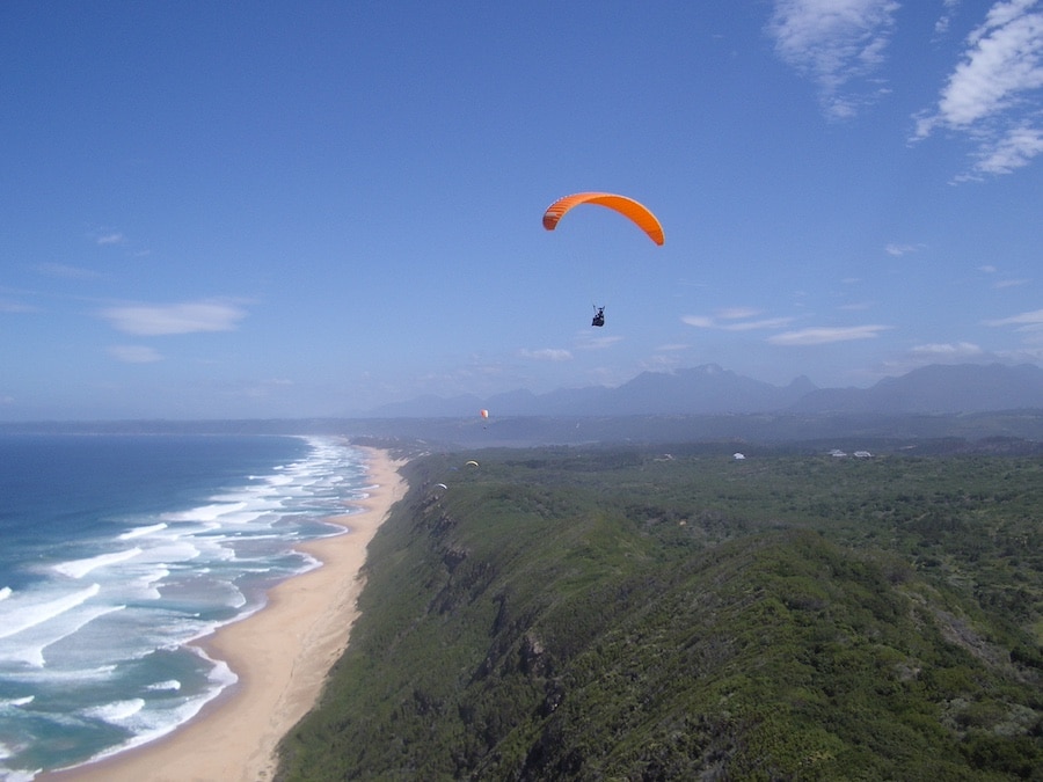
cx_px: 522
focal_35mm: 35
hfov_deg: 52.6
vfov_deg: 40.7
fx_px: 1055
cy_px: 391
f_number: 4.3
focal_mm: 5.8
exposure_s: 1/640
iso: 50
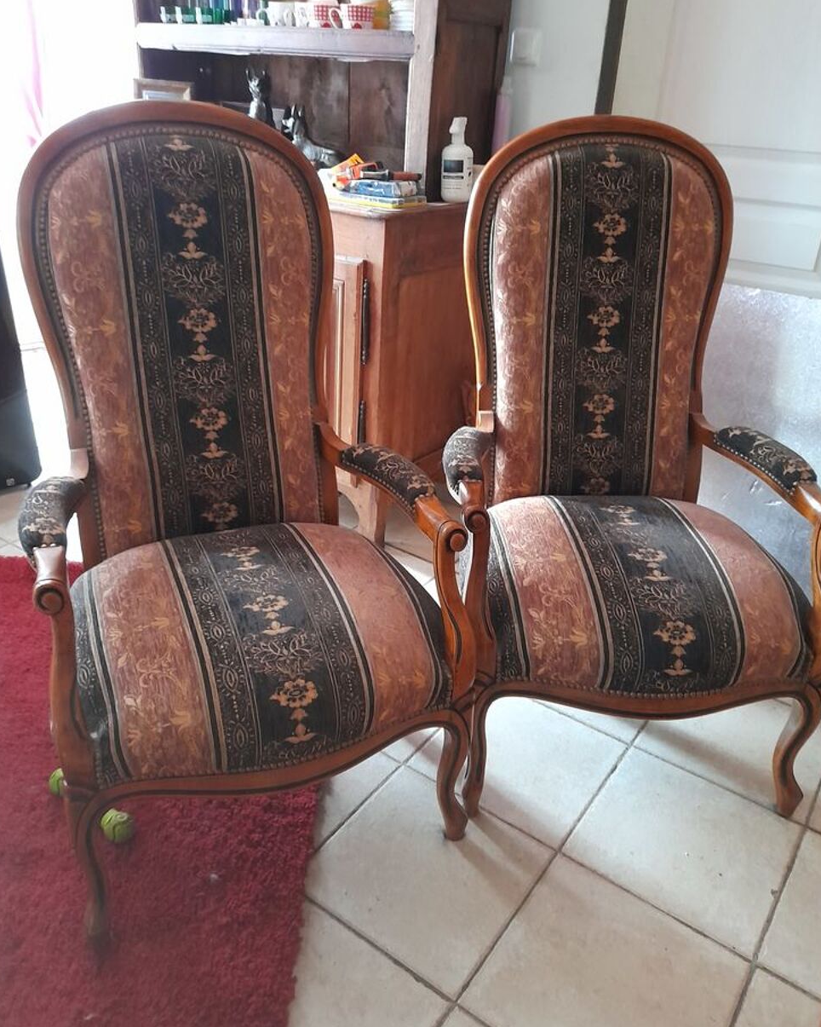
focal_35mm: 27
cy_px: 512
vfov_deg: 64.1
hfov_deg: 53.2
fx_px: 820
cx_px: 404
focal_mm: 4.6
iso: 640
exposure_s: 1/20
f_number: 2
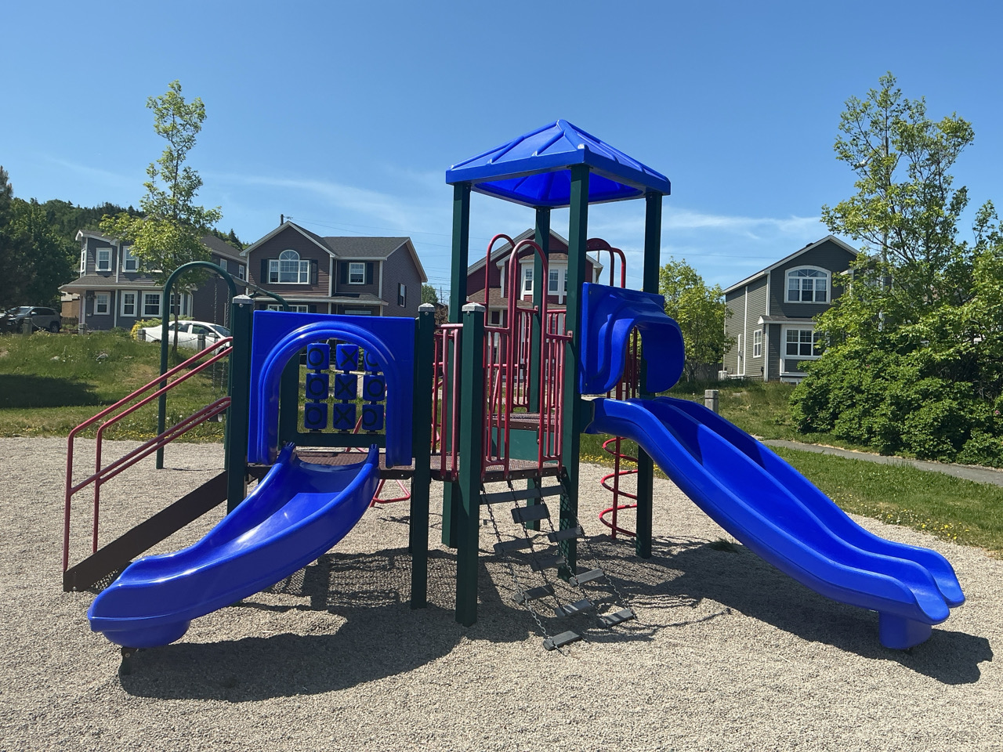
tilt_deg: +4.5
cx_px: 502
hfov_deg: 61.7
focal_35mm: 29
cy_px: 376
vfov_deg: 48.2
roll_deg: -0.6
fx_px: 840
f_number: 1.8
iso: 25
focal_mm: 3
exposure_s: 1/1577
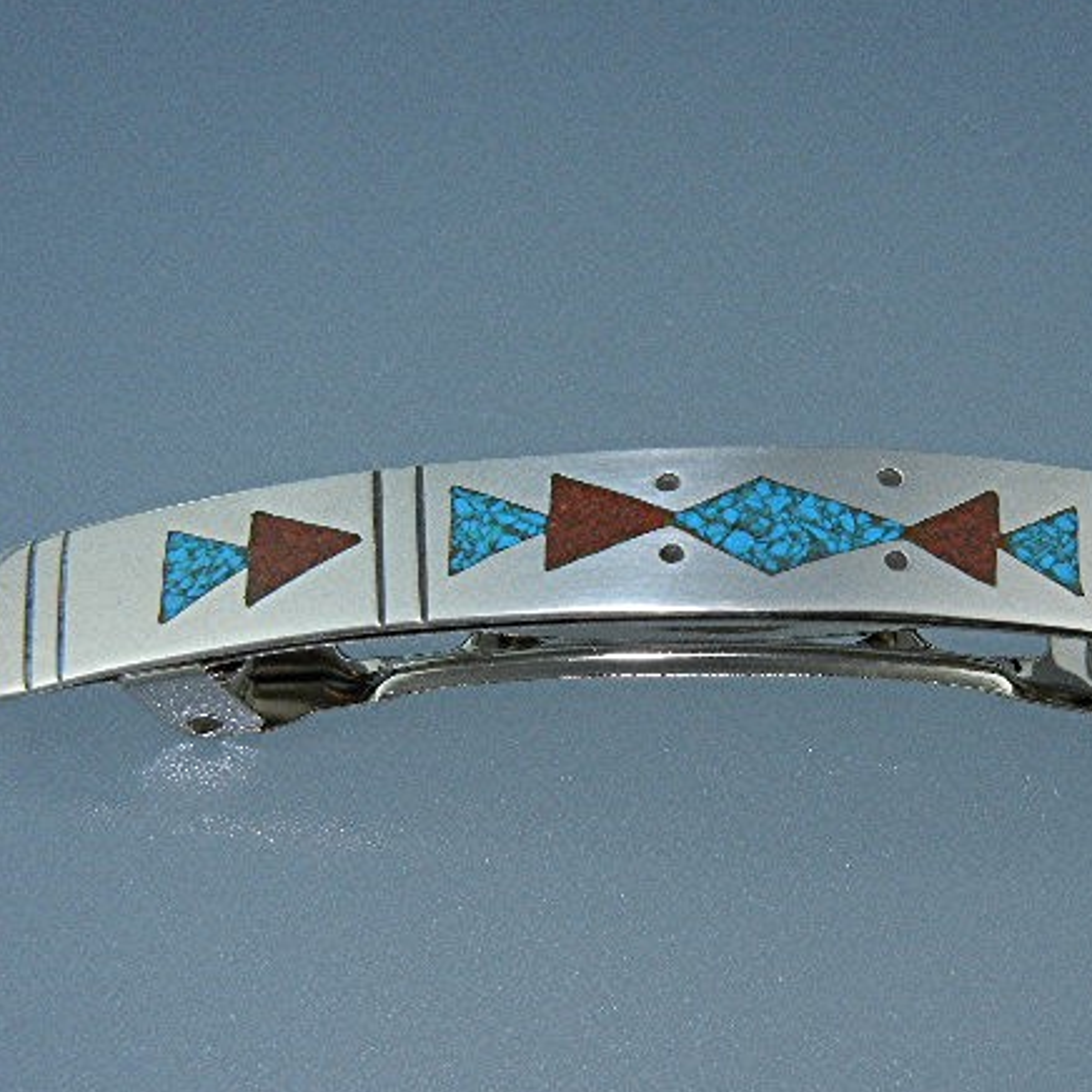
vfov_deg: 17.4
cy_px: 554
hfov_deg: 17.4
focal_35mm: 100
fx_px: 3569
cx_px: 719
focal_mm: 13.9
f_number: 4.3
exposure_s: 1/30
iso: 271
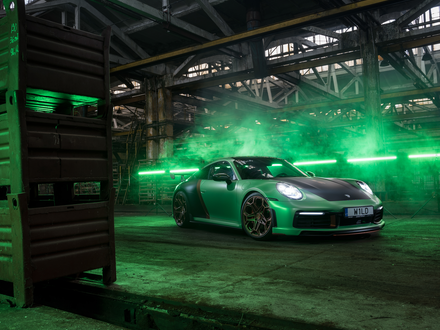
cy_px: 166
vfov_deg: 42.9
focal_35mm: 33
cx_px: 210
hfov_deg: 55.3
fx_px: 419
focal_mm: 28
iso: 100
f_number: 7.1
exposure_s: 1/3
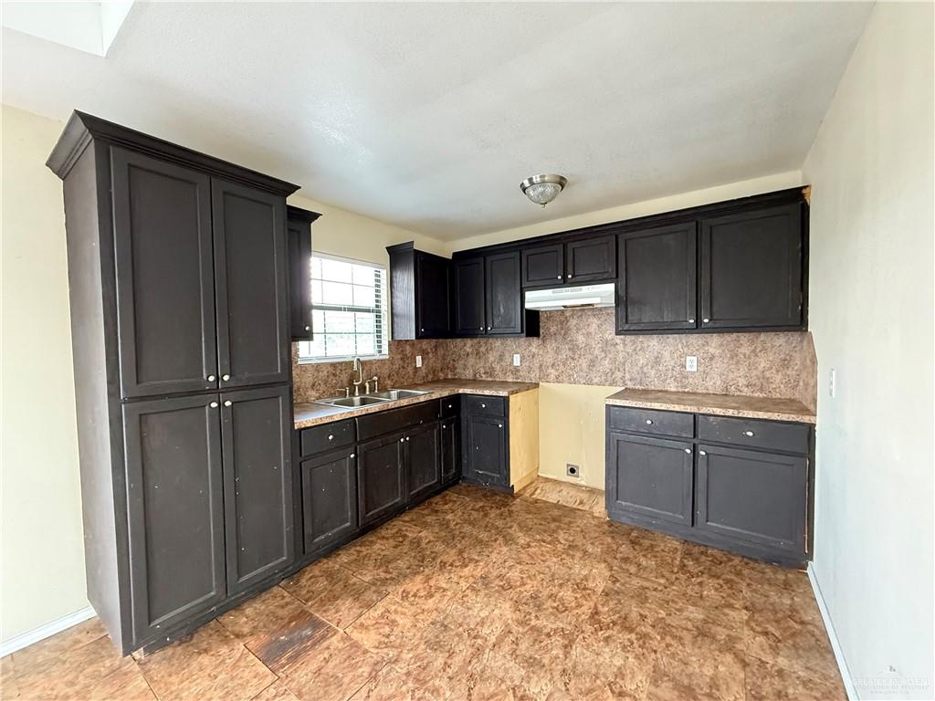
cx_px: 468
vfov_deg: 85.7
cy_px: 350
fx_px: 378
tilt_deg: -1.7
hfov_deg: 102.1
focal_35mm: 14
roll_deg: +0.8
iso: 640
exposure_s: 1/60
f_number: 2.2
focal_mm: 2.22
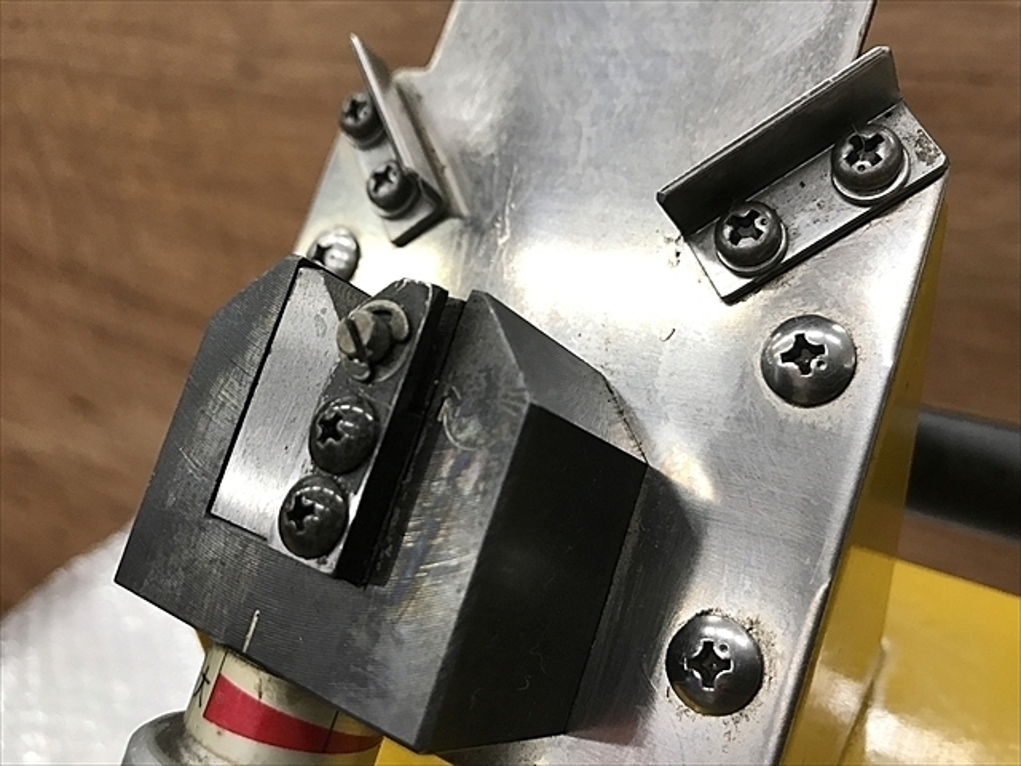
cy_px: 383
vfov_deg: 49.7
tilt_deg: -30.9
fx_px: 826
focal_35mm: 28
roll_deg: +7.4
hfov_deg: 63.4
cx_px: 510
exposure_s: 1/30
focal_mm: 3.99
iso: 40
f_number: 1.8
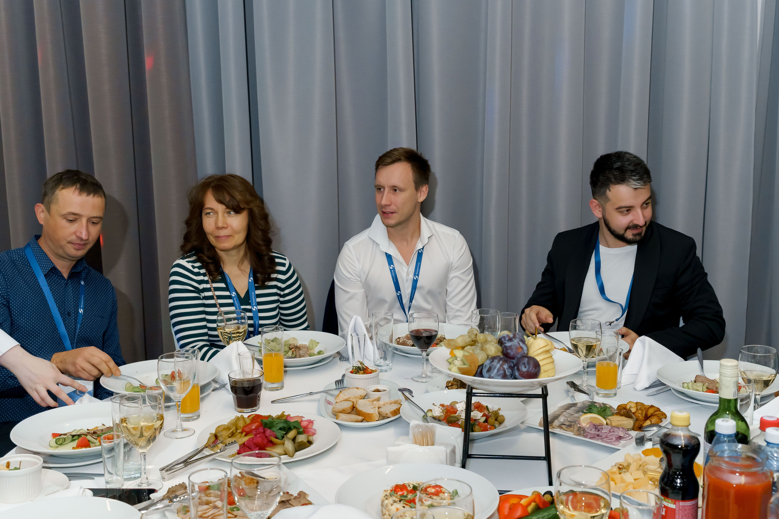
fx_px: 837
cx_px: 419
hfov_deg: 49.9
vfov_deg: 34.5
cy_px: 260
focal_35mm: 39
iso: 3200
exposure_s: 1/125
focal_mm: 36
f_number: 5.6
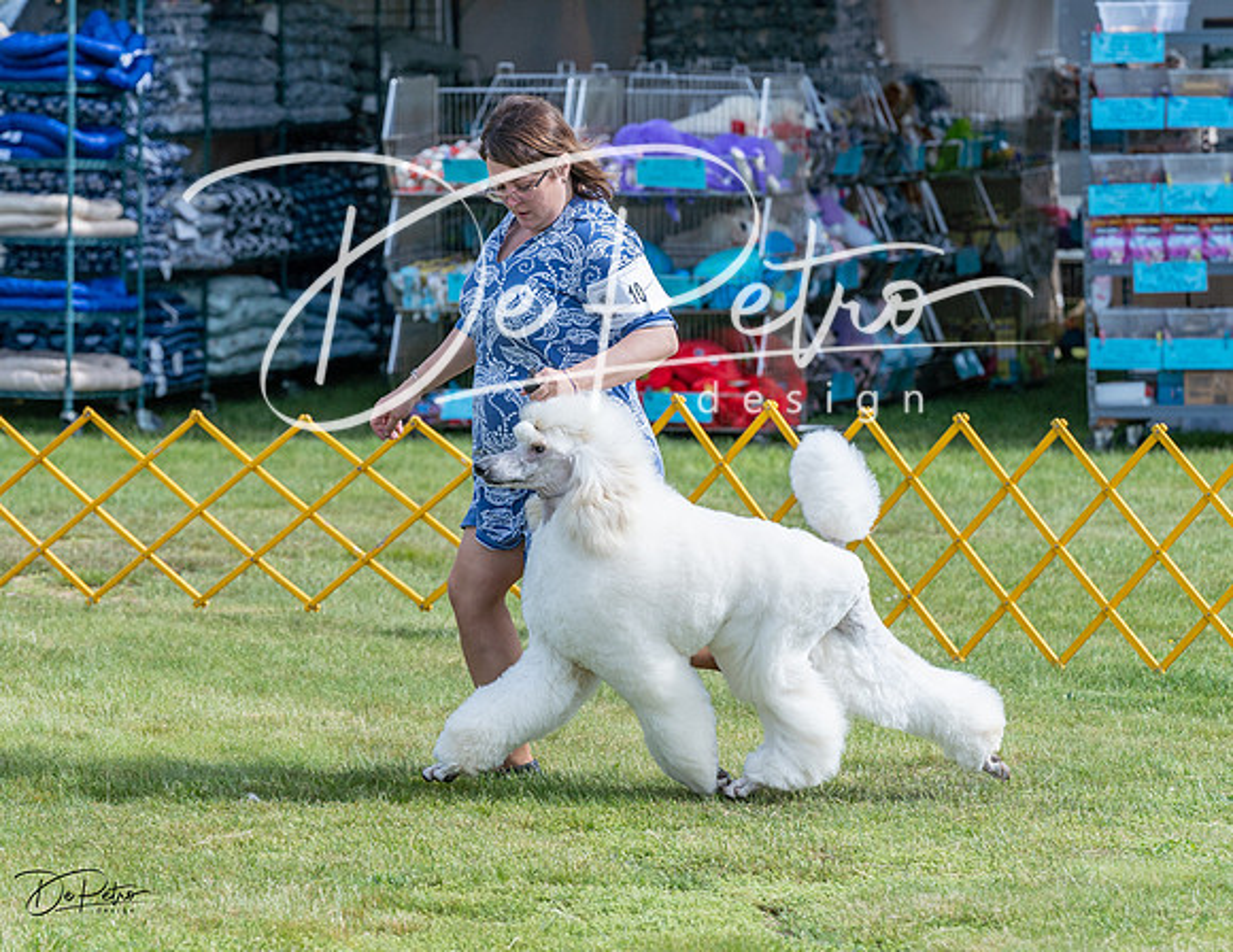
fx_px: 7468
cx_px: 581
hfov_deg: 9.4
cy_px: 424
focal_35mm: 207
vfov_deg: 7.3
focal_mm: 161
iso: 200
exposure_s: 1/1250
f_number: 5.6
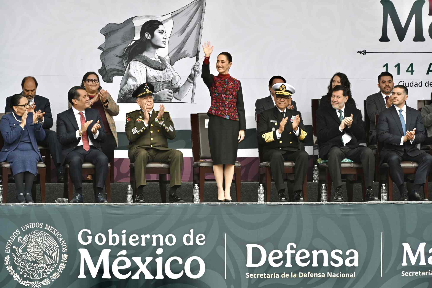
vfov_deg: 6.9
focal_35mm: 200
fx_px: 2400
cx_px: 216
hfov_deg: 10.3
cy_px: 144
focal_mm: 200
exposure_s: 1/320
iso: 1000
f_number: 10
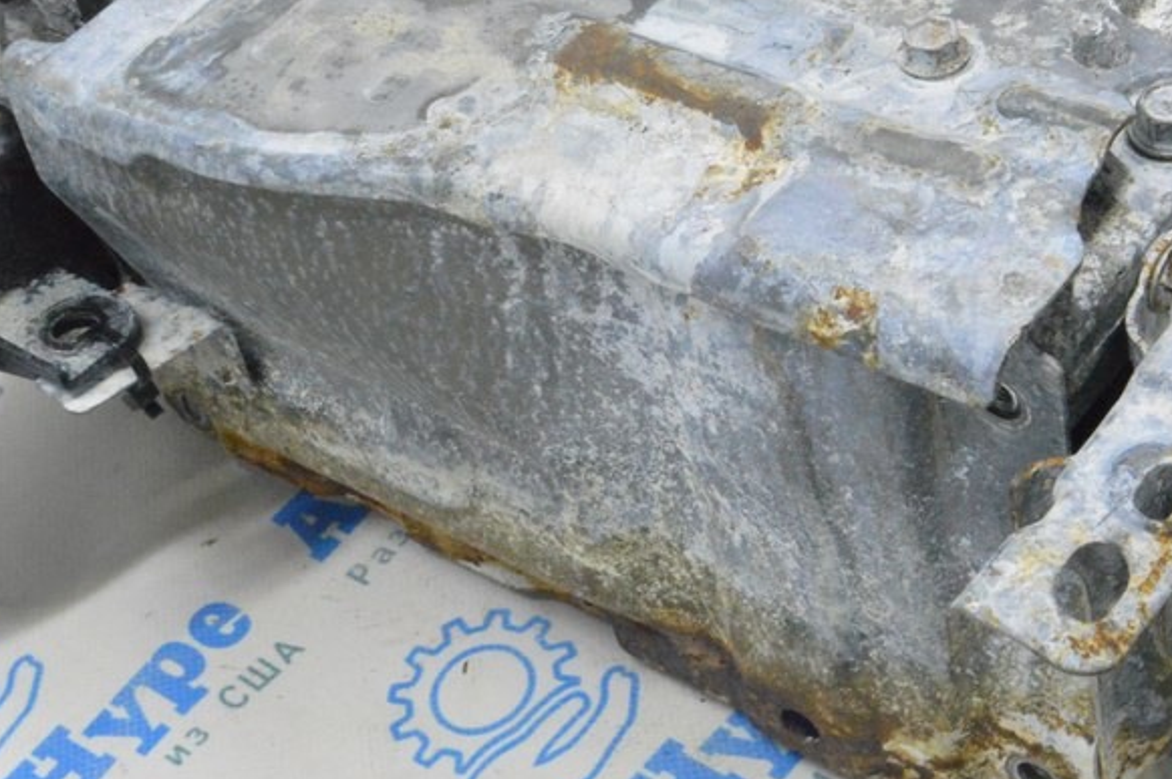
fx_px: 2663
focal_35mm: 82
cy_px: 392
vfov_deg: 16.6
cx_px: 419
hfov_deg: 24.7
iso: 6400
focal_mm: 31
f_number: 20
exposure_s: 1/20
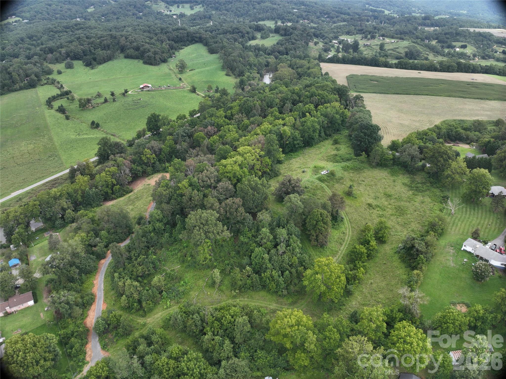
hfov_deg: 71.6
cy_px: 190
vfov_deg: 56.8
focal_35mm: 24
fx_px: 351
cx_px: 253
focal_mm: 12.29
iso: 110
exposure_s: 1/640
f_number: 2.8
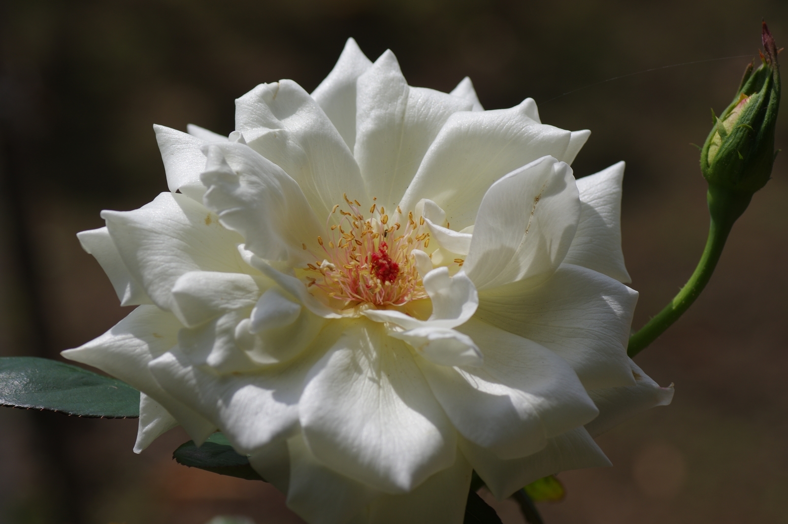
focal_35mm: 135
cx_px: 394
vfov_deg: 10.1
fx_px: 2952
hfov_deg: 15.2
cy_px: 262
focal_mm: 90
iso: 100
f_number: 5.6
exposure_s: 1/1250
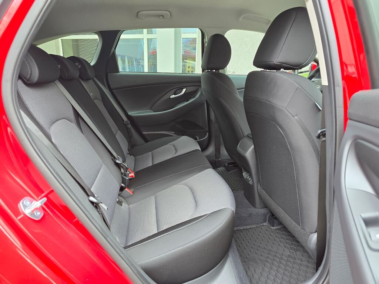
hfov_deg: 73.9
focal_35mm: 23
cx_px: 190
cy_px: 142
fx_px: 252
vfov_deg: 58.9
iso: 125
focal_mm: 6.3
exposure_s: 1/180
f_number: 1.7
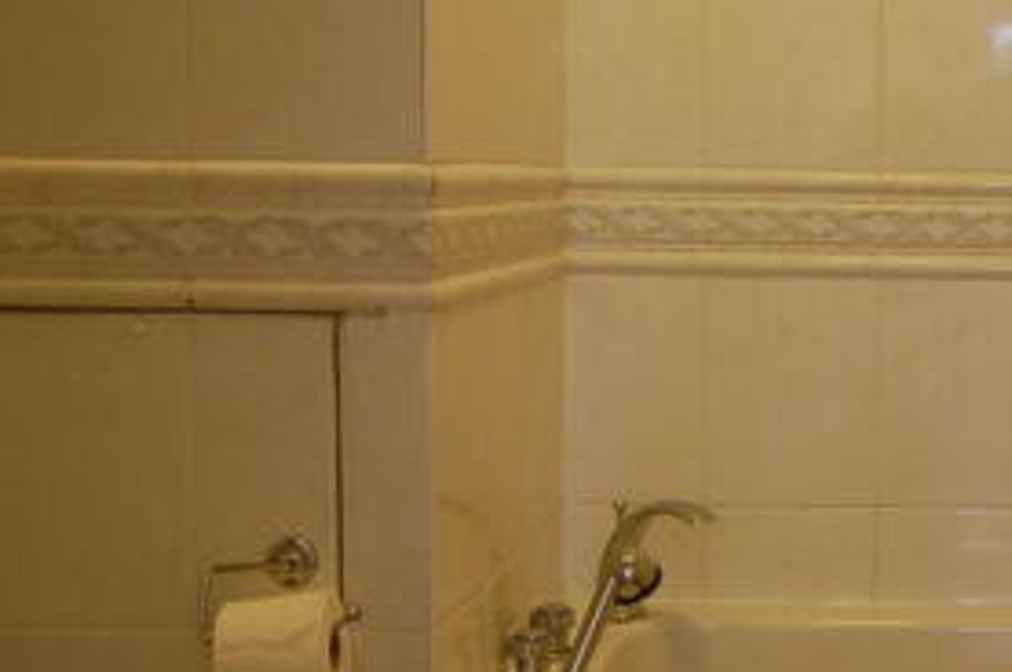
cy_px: 321
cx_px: 1045
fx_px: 1797
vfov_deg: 21.2
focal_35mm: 64
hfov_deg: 29.1
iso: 400
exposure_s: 1/50
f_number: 3.5
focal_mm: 18
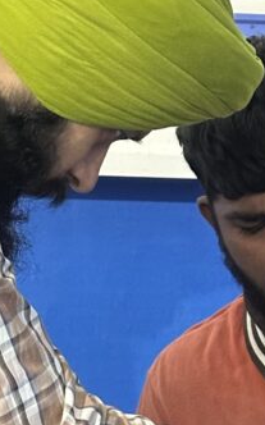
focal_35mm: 157
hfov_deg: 8.3
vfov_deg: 13.2
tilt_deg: -16.1
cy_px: 426
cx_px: 140
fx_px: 1817
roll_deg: -3.4
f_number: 1.78
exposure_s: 1/25
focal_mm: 6.86
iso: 640
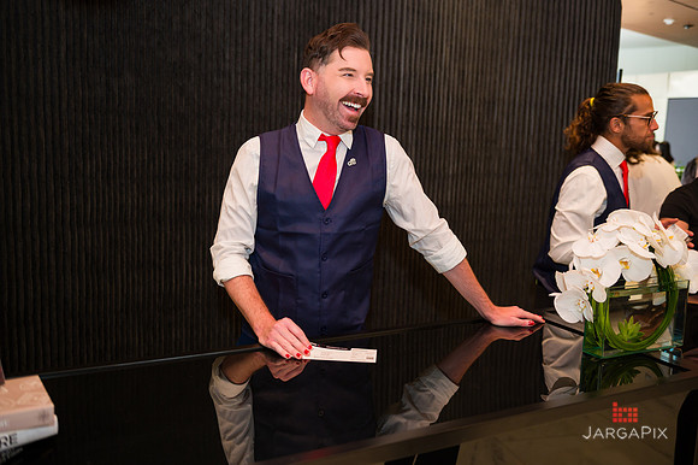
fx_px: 659
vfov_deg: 38.8
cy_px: 232
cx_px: 349
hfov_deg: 55.8
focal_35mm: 34
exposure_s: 1/200
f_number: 4
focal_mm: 34
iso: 800
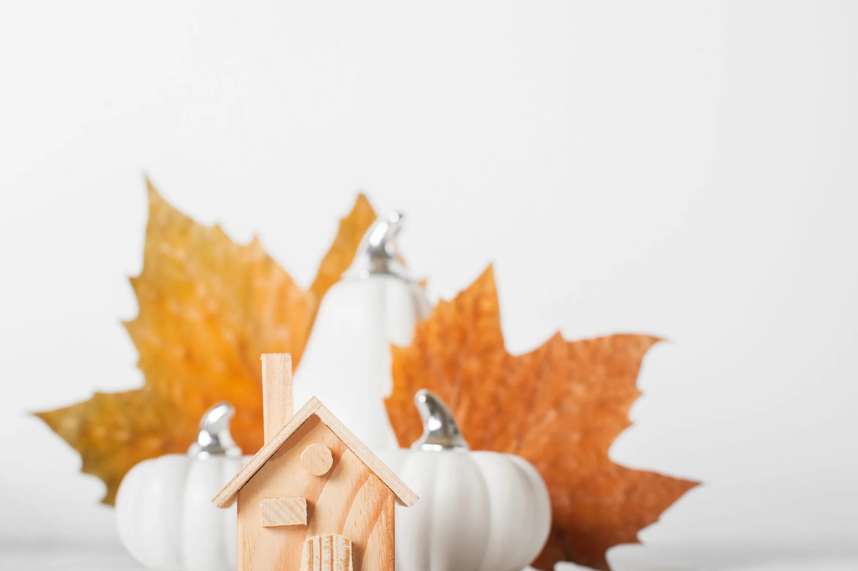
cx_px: 399
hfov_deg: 36.2
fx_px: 1310
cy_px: 314
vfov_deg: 24.6
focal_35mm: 55
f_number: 7.1
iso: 200
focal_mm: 50
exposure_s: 1/200
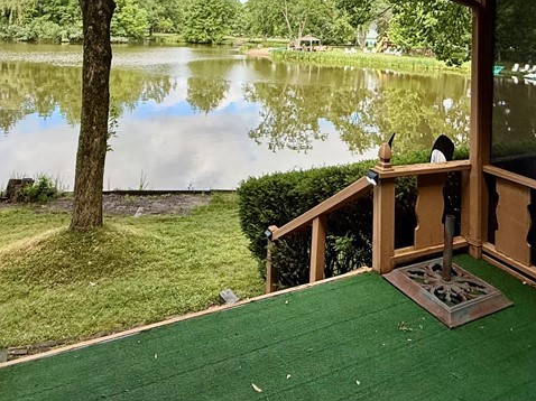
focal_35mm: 30
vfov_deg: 41.7
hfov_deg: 59.9
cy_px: 17
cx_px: 286
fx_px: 464
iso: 64
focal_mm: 2.22
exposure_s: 1/419
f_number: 2.2
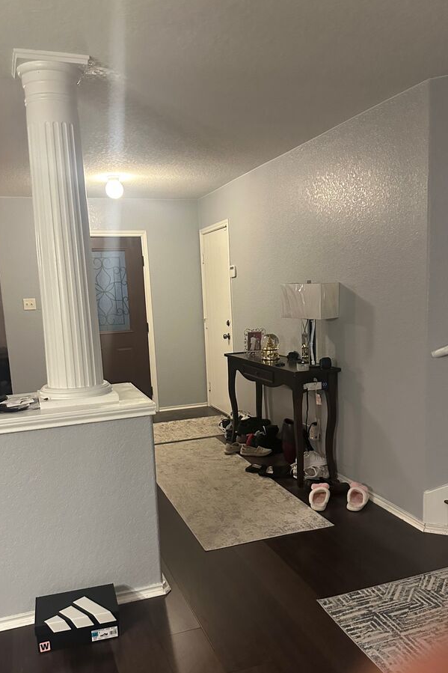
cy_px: 376
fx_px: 560
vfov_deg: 61.8
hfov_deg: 43.6
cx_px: 212
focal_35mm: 30
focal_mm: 6.86
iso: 800
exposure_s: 1/60
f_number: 1.78
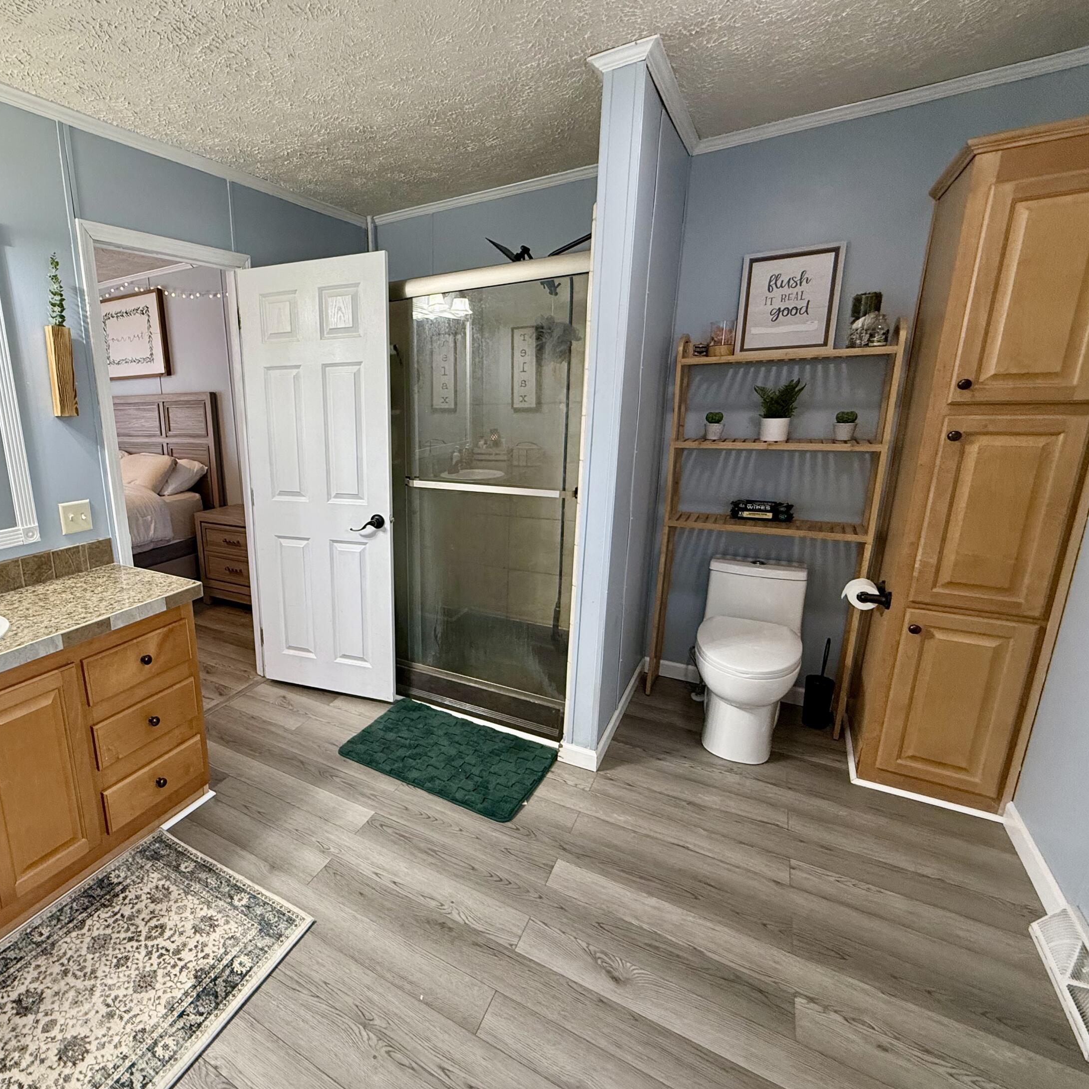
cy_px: 535
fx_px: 605
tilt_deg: -12.4
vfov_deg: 84.0
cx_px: 365
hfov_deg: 81.2
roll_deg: +2.1
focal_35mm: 17
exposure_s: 1/60
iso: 200
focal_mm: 2.22
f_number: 2.2
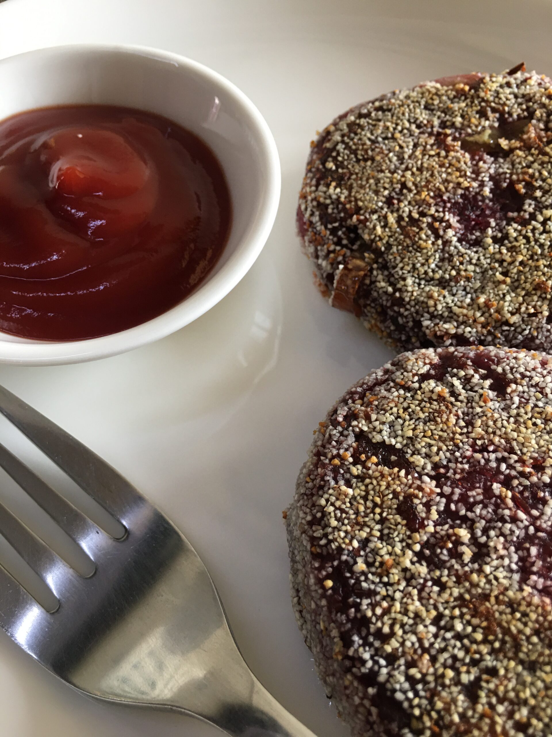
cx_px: 276
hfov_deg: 48.2
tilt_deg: -58.0
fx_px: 617
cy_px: 368
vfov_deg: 61.7
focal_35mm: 29
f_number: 2.2
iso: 40
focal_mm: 4.15
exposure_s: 1/17
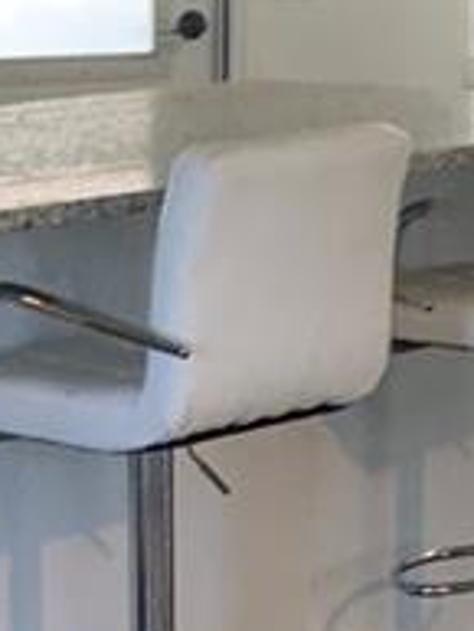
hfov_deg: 8.2
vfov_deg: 11.0
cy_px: 389
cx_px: -137
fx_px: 3283
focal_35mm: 180
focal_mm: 3
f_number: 1.8
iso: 125
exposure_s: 1/60
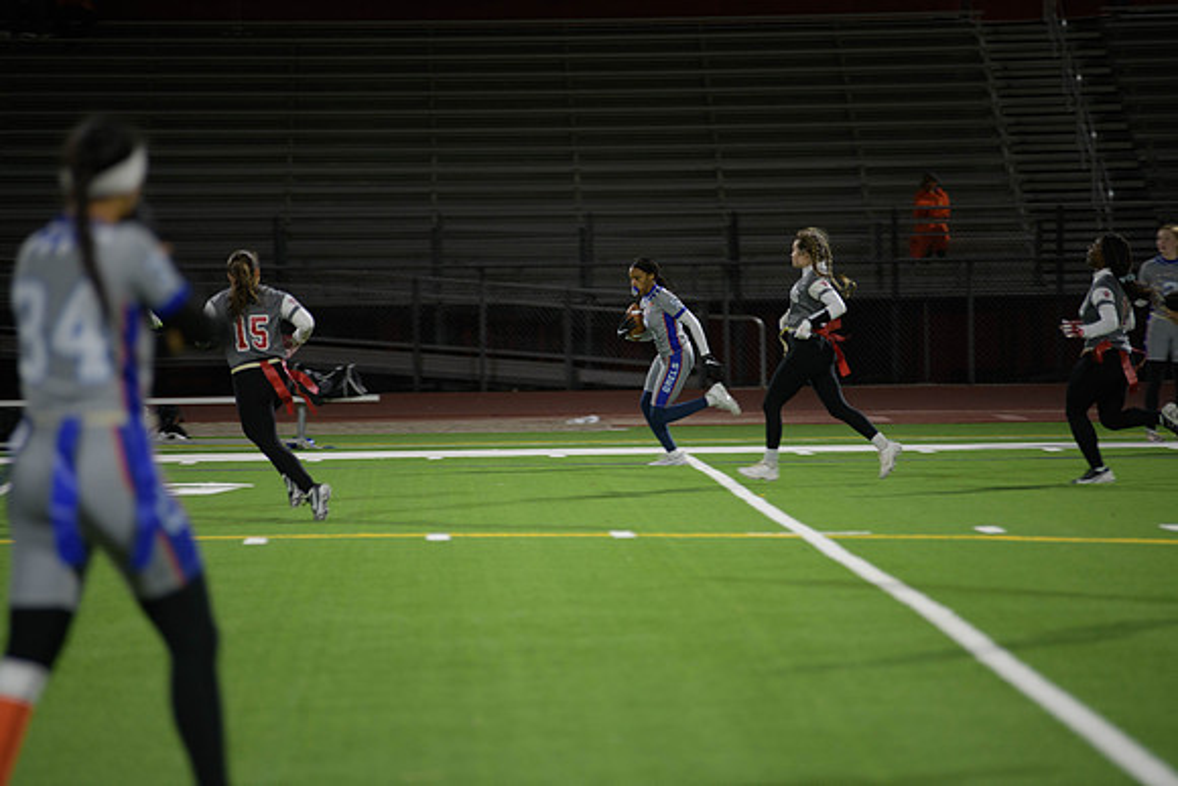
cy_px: 393
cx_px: 589
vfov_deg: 6.9
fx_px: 6546
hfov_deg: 10.3
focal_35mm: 200
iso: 900
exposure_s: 1/200
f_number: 2.8
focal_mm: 200
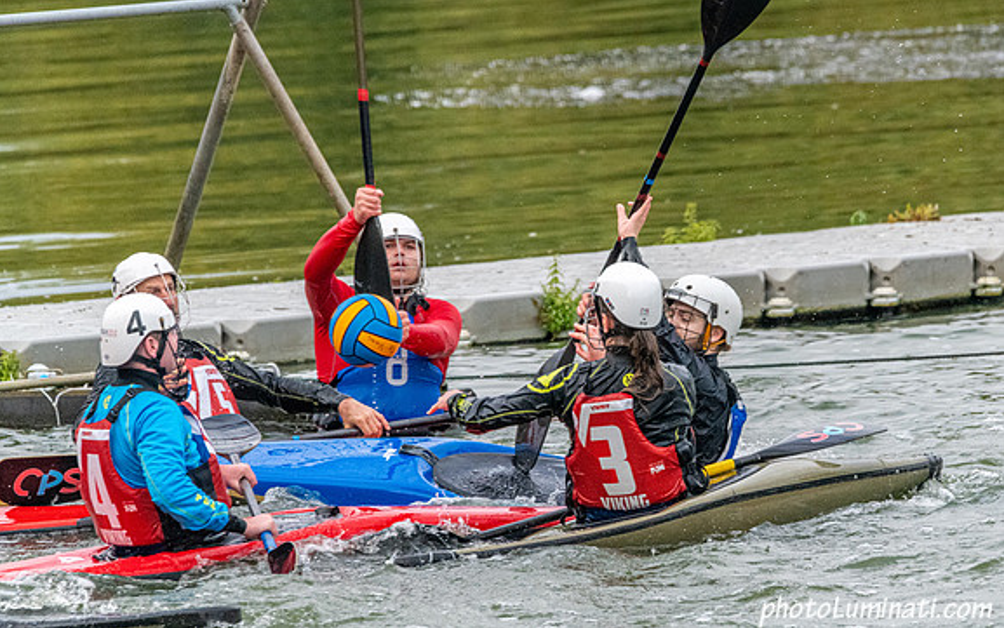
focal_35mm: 529
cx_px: 648
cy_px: 391
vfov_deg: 2.5
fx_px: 14479
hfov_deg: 4.0
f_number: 8
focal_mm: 400
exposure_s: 1/2000
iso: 3200
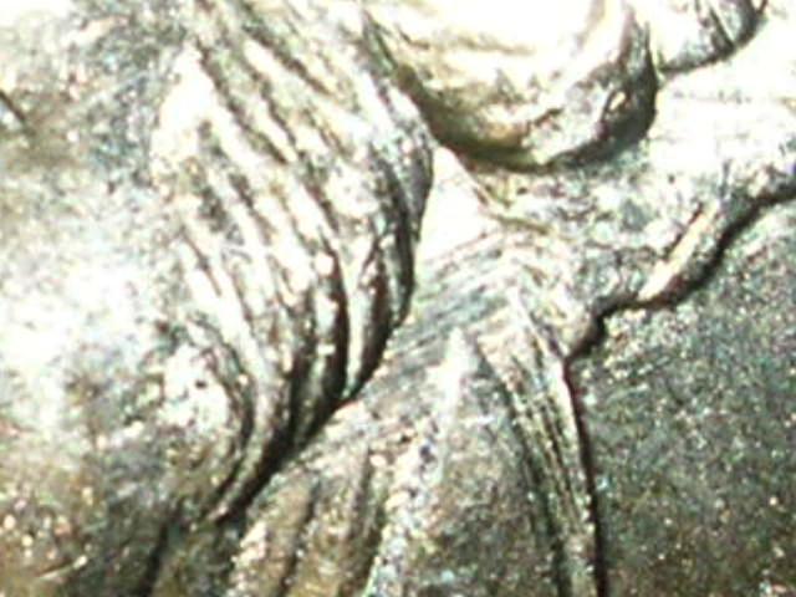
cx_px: 398
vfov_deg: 34.3
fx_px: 966
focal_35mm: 42
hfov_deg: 44.8
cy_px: 298
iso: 50
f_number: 5.2
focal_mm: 7
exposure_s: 1/60.1
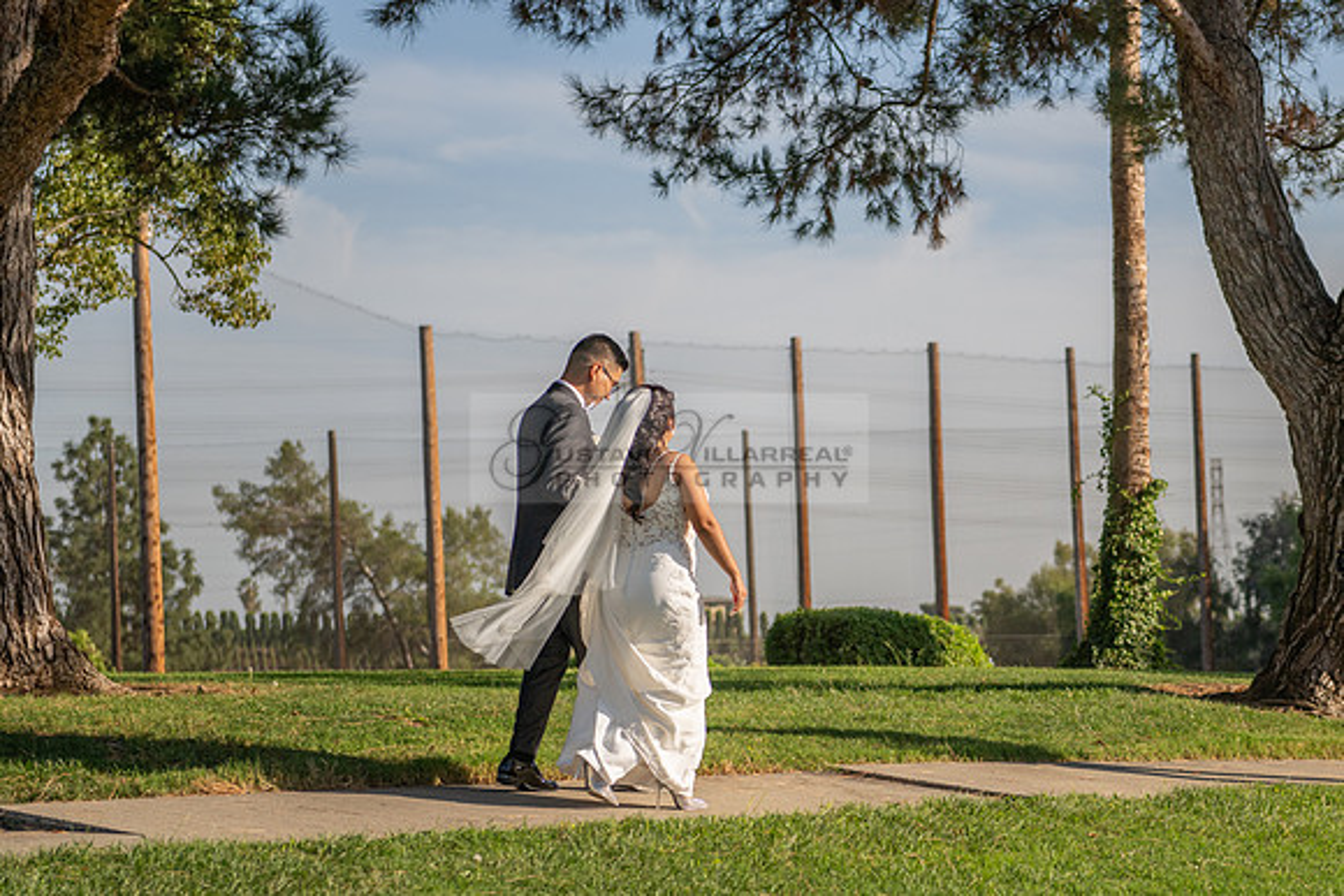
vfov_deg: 13.2
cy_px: 661
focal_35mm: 103
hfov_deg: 19.7
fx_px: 3855
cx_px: 949
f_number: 3.5
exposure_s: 1/4000
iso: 200
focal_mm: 70
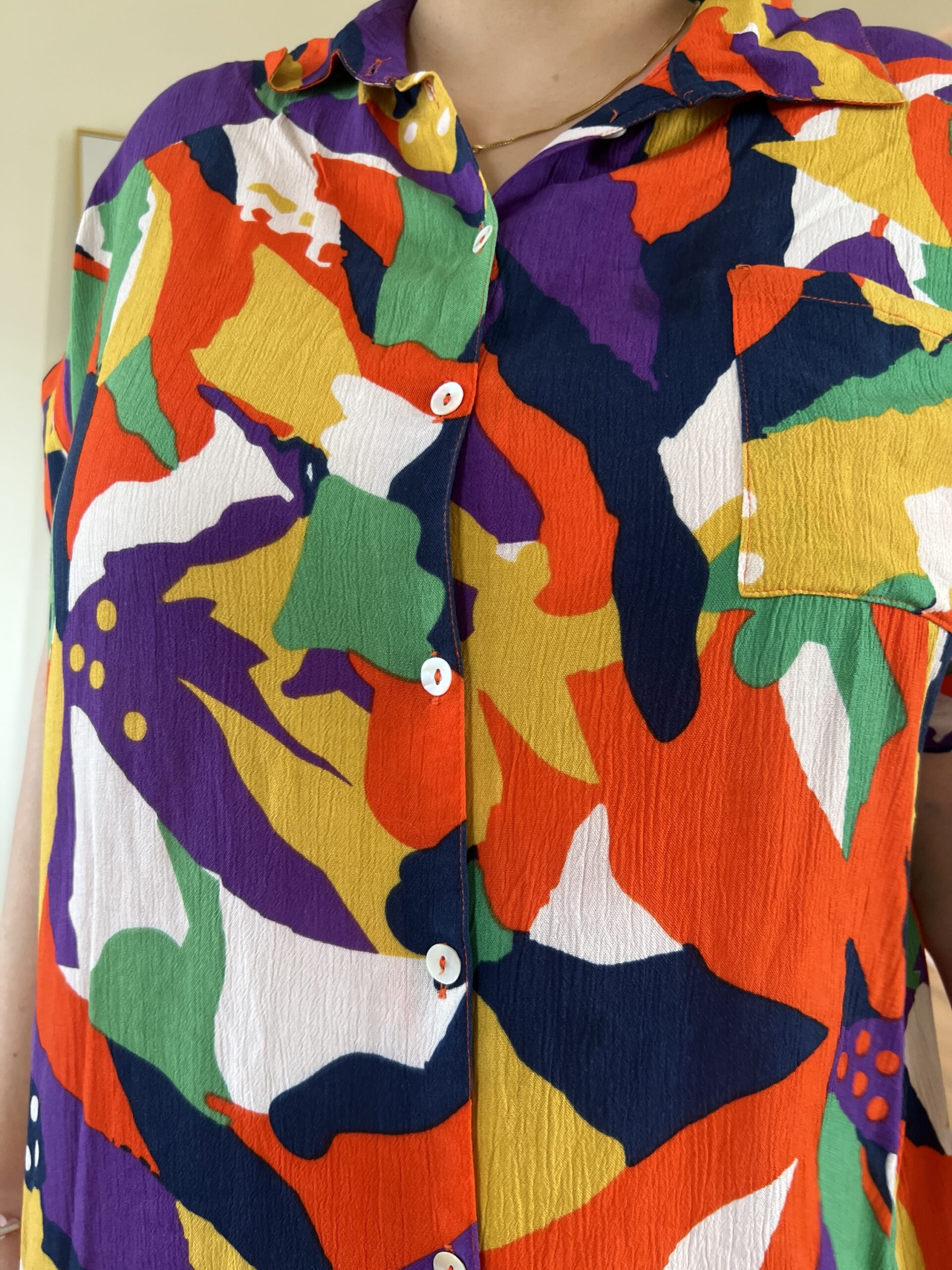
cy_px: 635
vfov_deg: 67.3
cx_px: 476
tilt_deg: -6.7
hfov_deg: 53.1
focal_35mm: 26
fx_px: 953
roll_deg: -1.2
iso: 125
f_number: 1.5
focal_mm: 5.7
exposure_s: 1/111
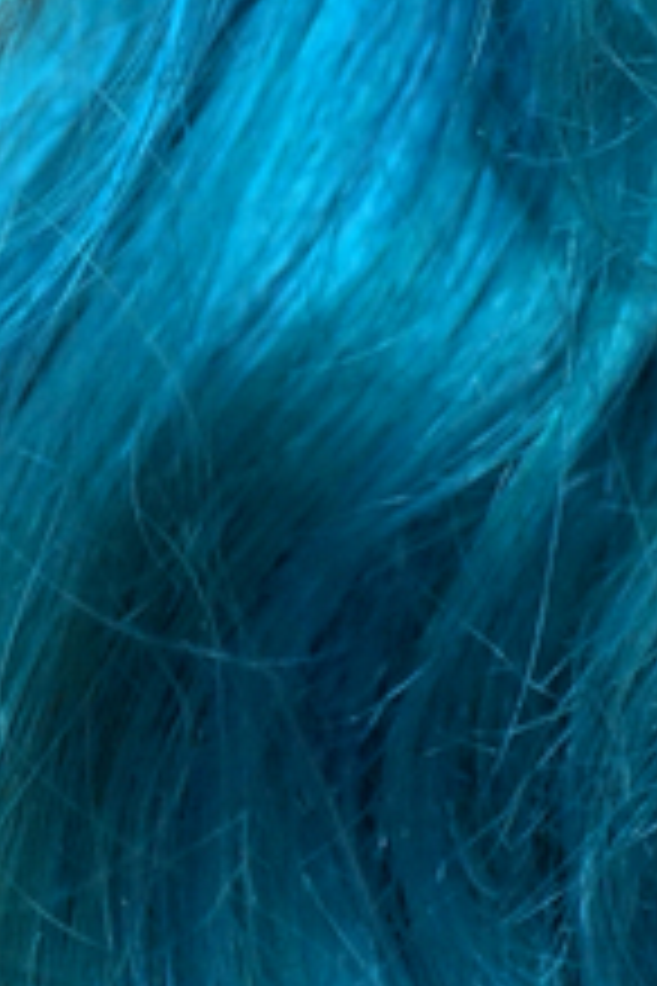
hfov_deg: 3.7
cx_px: -562
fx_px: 10121
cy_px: -981
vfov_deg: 5.5
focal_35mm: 370
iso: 320
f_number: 2.8
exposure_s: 1/60
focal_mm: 45
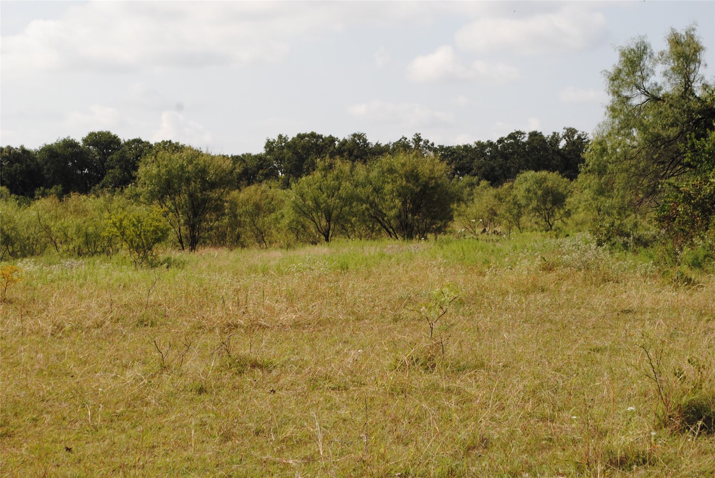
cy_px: 239
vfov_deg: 16.6
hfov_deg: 24.6
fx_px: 1640
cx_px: 358
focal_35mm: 82
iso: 100
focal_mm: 55
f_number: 8
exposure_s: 1/250
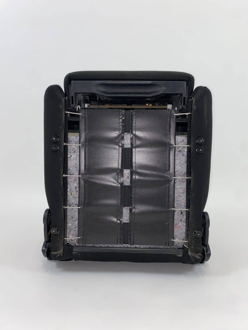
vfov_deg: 67.3
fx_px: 248
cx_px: 124
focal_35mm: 26
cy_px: 165
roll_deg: -1.7
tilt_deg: -2.4
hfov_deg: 53.1
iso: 50
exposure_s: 1/100
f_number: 1.8
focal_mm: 4.25
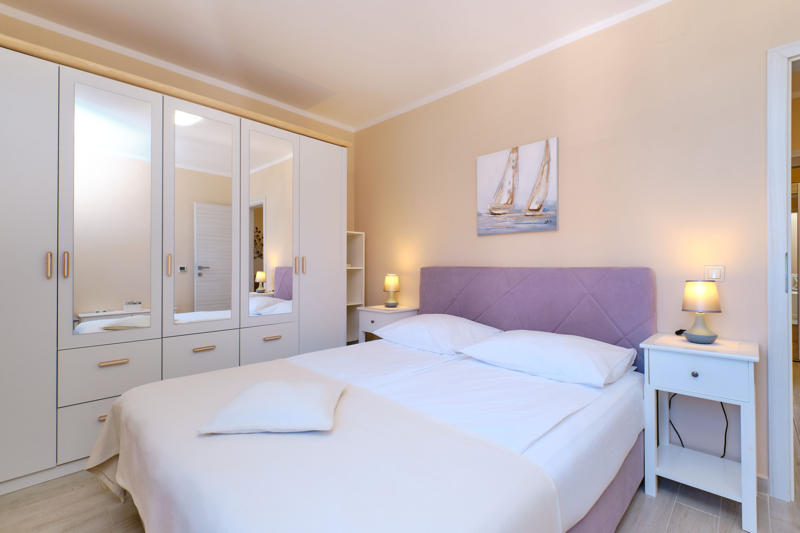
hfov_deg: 100.4
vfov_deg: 77.3
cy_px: 266
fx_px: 333
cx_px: 400
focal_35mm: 15
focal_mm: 10
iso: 320
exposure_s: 1/15
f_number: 9
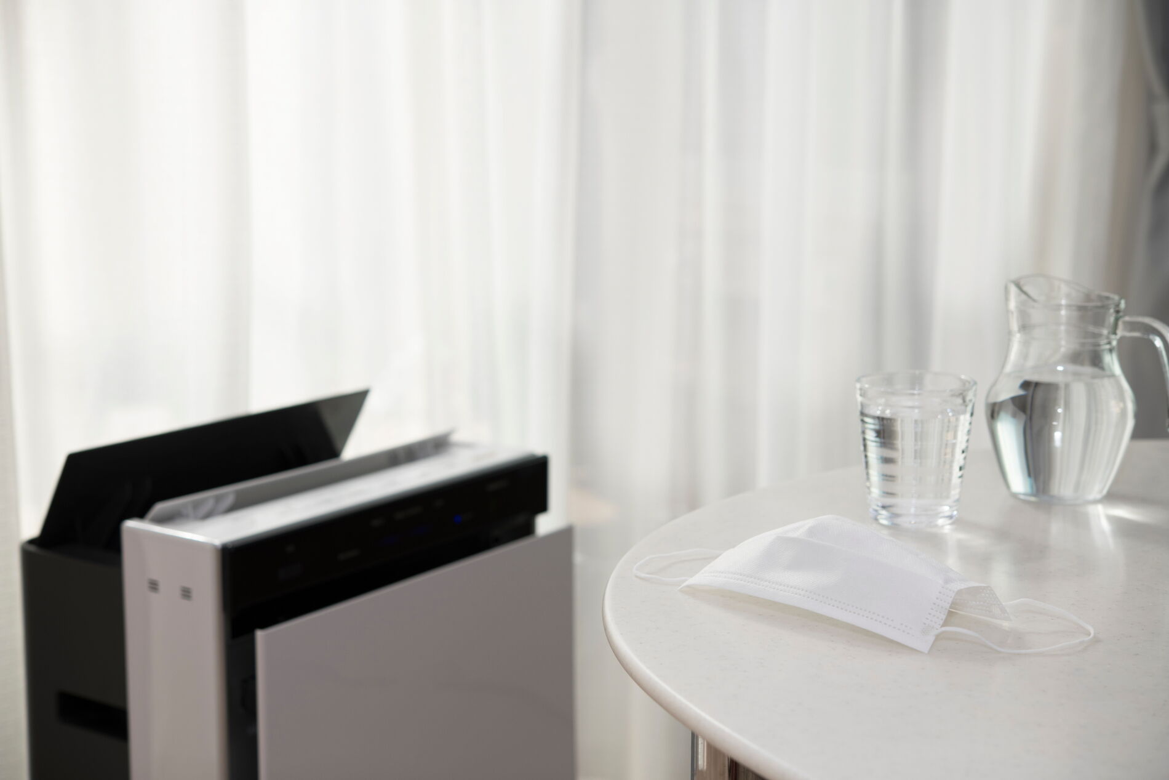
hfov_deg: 33.4
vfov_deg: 22.6
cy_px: 390
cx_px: 584
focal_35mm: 60
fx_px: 1948
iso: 125
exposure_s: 1/250
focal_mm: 60
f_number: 5.6
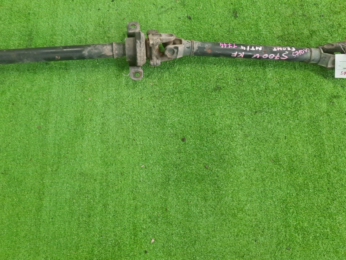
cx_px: 128
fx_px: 380
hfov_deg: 48.5
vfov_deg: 37.2
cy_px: 81
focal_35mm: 38
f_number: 2
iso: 229
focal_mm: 4.6
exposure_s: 1/50
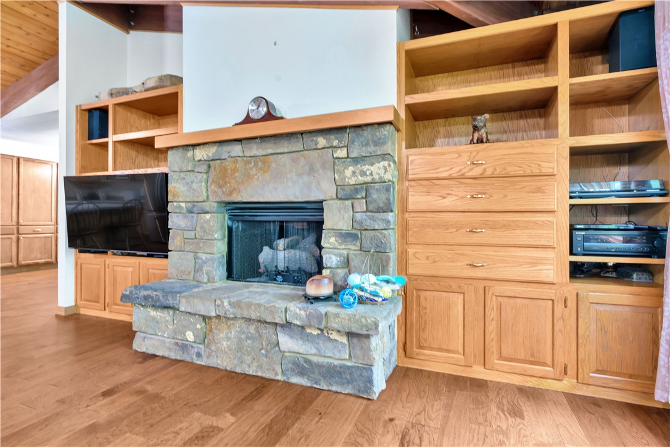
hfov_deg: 90.0
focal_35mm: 18
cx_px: 335
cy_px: 224
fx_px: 335
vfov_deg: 67.4
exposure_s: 3.2
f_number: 8
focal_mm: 18
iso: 80
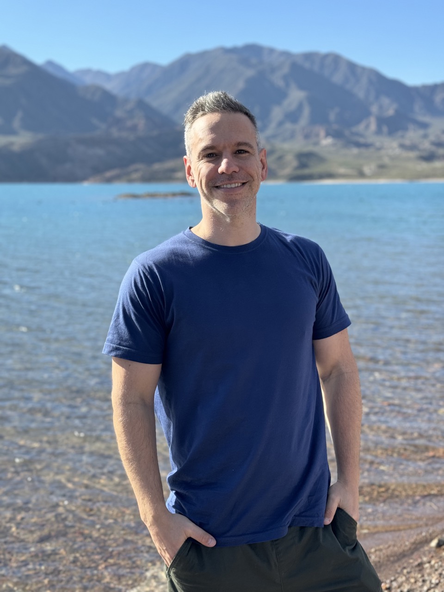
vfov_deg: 39.7
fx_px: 821
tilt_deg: -7.6
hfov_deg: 30.3
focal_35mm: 48
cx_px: 222
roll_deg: +0.4
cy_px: 296
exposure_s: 1/1560
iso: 64
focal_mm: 6.76
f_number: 1.78
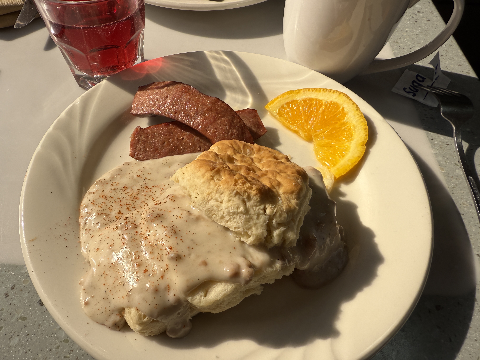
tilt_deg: -54.7
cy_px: 180
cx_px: 240
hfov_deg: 71.6
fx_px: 333
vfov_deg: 56.8
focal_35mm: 24
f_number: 2.2
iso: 40
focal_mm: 2.22
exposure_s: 1/671
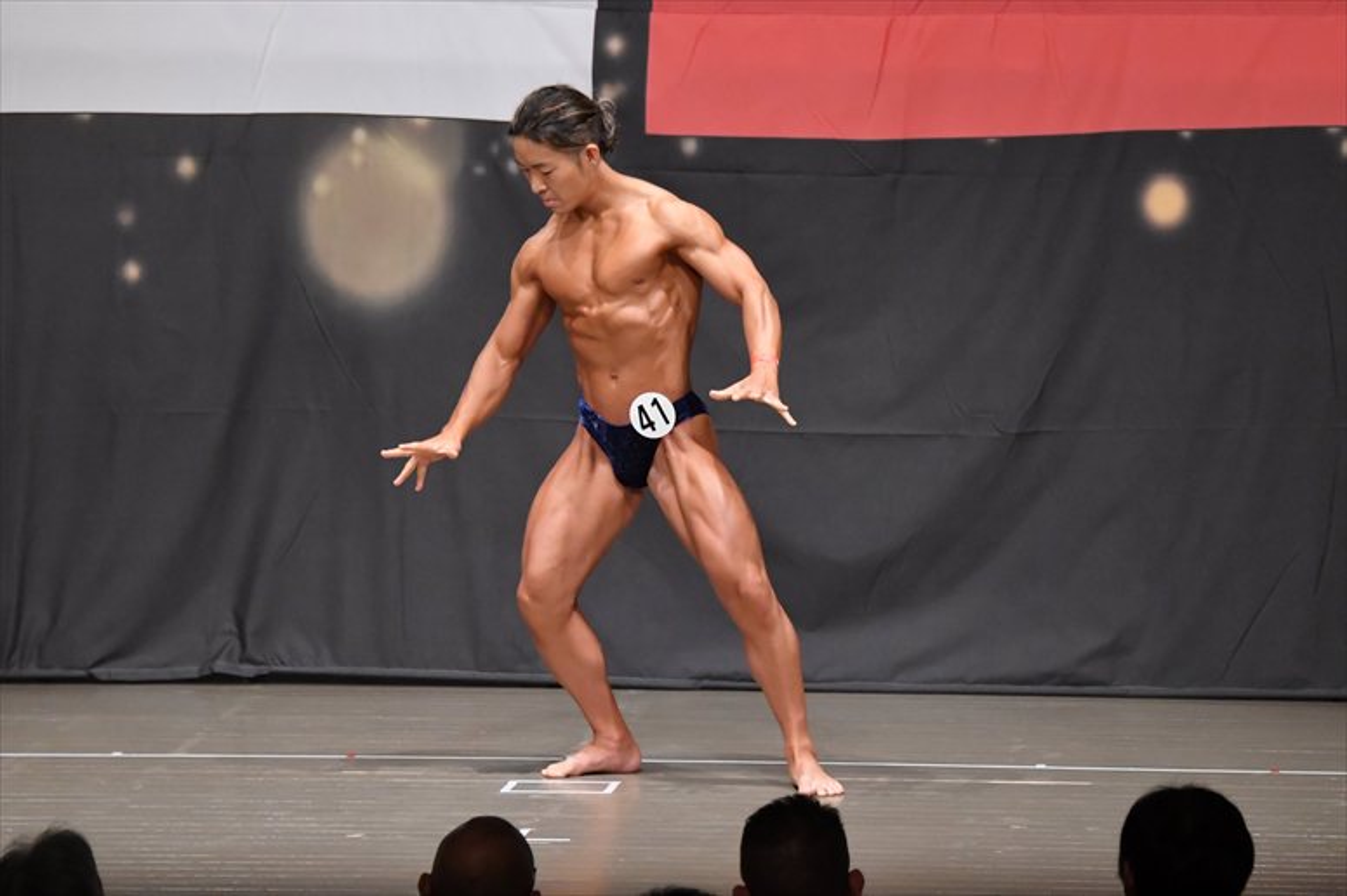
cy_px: 448
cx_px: 674
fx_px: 8415
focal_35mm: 225
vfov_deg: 6.1
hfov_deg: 9.2
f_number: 5.6
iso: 6400
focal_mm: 150
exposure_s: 1/400
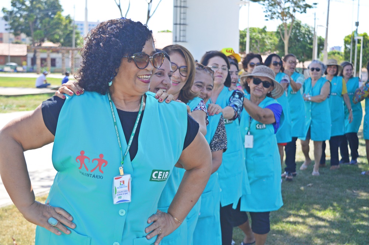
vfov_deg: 22.6
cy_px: 122
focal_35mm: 60
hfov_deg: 33.4
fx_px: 614
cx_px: 184
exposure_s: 1/1000
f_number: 4.8
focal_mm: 40
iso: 400
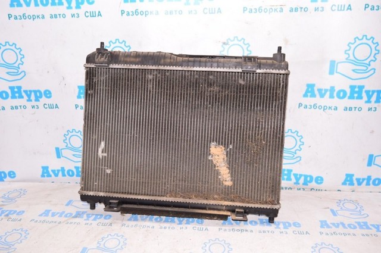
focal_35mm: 30
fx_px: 317
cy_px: 126
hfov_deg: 62.0
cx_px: 190
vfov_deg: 43.5
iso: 1600
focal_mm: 20
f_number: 8
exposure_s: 1/100
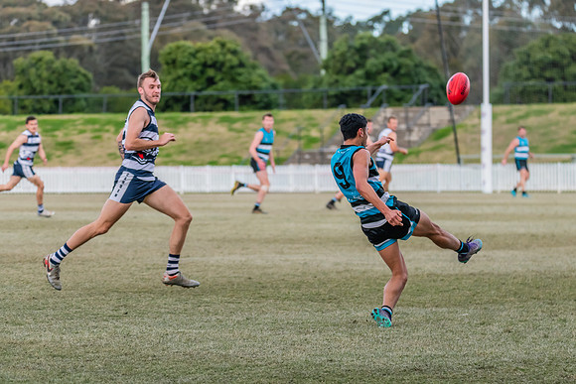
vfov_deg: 6.0
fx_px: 3683
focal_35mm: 230
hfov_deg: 8.9
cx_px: 331
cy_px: 167
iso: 1250
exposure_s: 1/2000
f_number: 5.3
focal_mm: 200
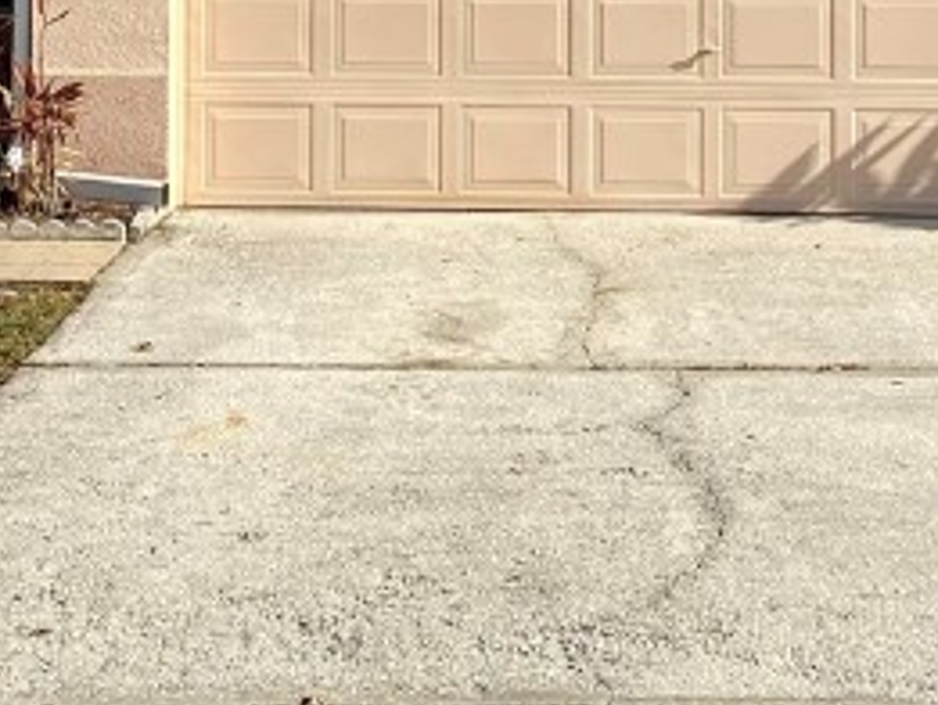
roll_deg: +0.3
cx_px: 399
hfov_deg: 19.2
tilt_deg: +1.3
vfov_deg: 14.1
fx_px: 2765
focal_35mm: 102
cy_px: -119
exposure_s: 1/2358
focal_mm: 4.25
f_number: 1.8
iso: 32
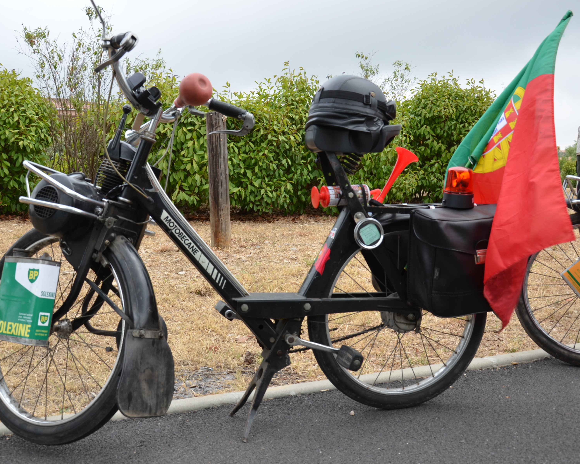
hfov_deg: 49.6
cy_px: 231
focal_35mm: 37
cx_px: 284
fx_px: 628
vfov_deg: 40.6
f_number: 6.3
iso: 160
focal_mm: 21
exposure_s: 1/80
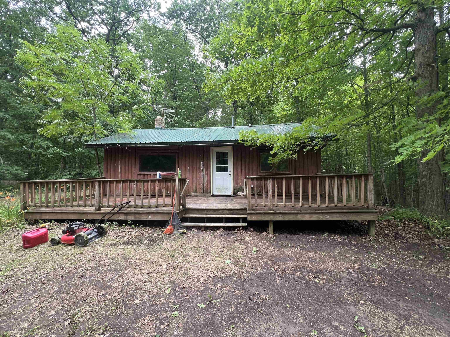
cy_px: 168
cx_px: 225
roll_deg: +1.3
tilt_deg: -0.1
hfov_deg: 106.2
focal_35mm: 13
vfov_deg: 89.9
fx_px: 169
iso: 64
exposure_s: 1/99
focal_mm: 1.57
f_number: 1.8
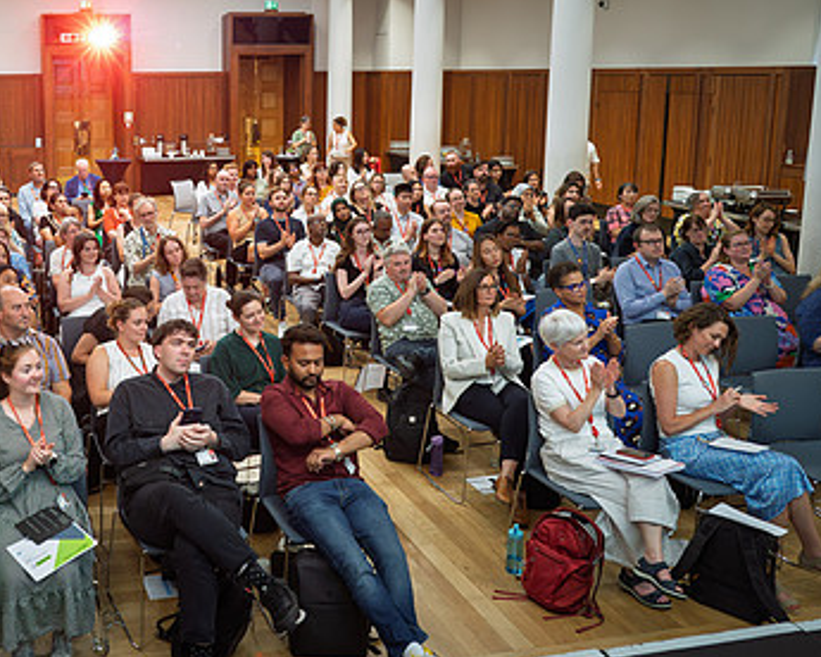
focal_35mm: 40
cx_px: 152
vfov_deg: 37.0
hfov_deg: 43.4
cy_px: 227
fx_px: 972
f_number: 4
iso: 2500
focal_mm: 25
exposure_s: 1/60
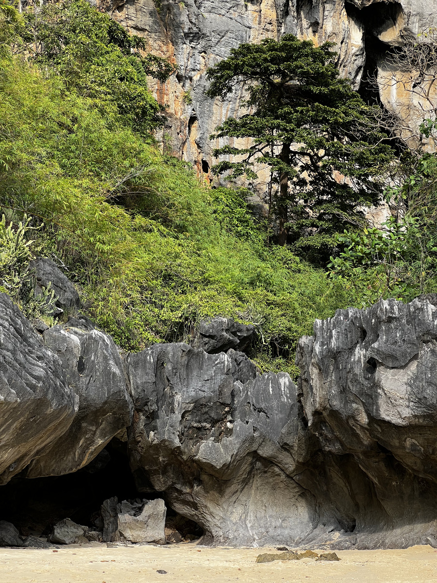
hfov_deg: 19.1
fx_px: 1296
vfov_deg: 25.3
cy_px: 292
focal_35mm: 77
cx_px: 218
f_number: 2.8
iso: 32
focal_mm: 9
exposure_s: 1/195
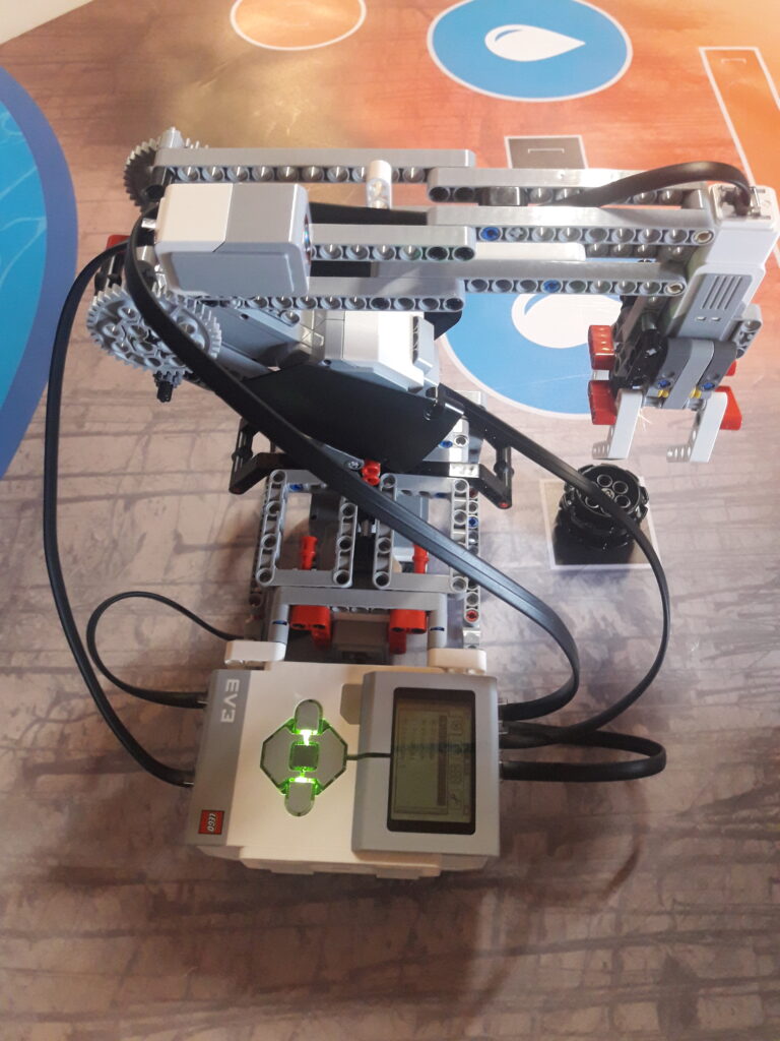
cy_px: 520
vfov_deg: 63.4
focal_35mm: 28
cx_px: 390
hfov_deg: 49.7
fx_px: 841
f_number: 1.9
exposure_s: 1/33
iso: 200
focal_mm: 3.7
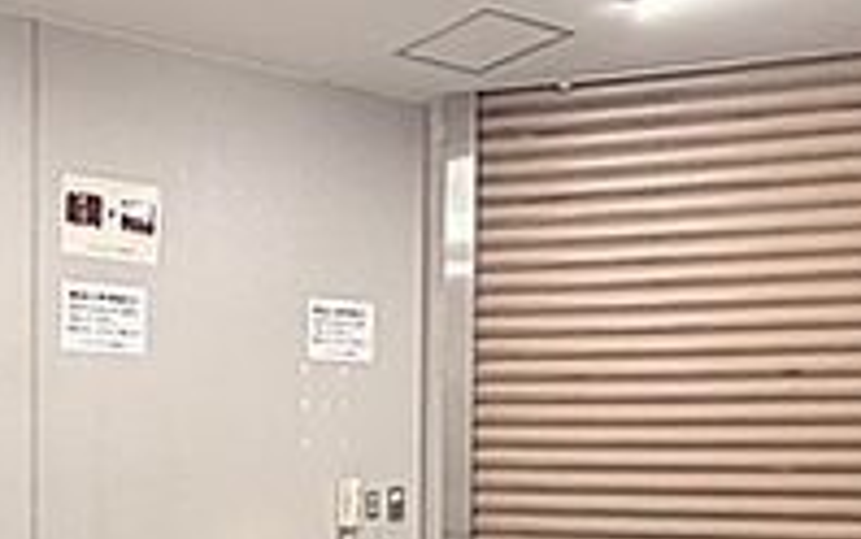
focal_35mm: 45
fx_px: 1057
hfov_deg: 40.6
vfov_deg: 27.7
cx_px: 70
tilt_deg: -1.2
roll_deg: +0.5
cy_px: 478
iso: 320
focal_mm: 2.22
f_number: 2.2
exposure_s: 1/50
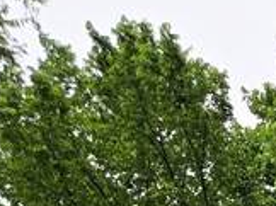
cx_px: 654
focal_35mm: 182
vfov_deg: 6.6
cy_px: 797
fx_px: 1449
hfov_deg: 9.7
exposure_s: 1/1332
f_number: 1.8
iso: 25
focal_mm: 5.4
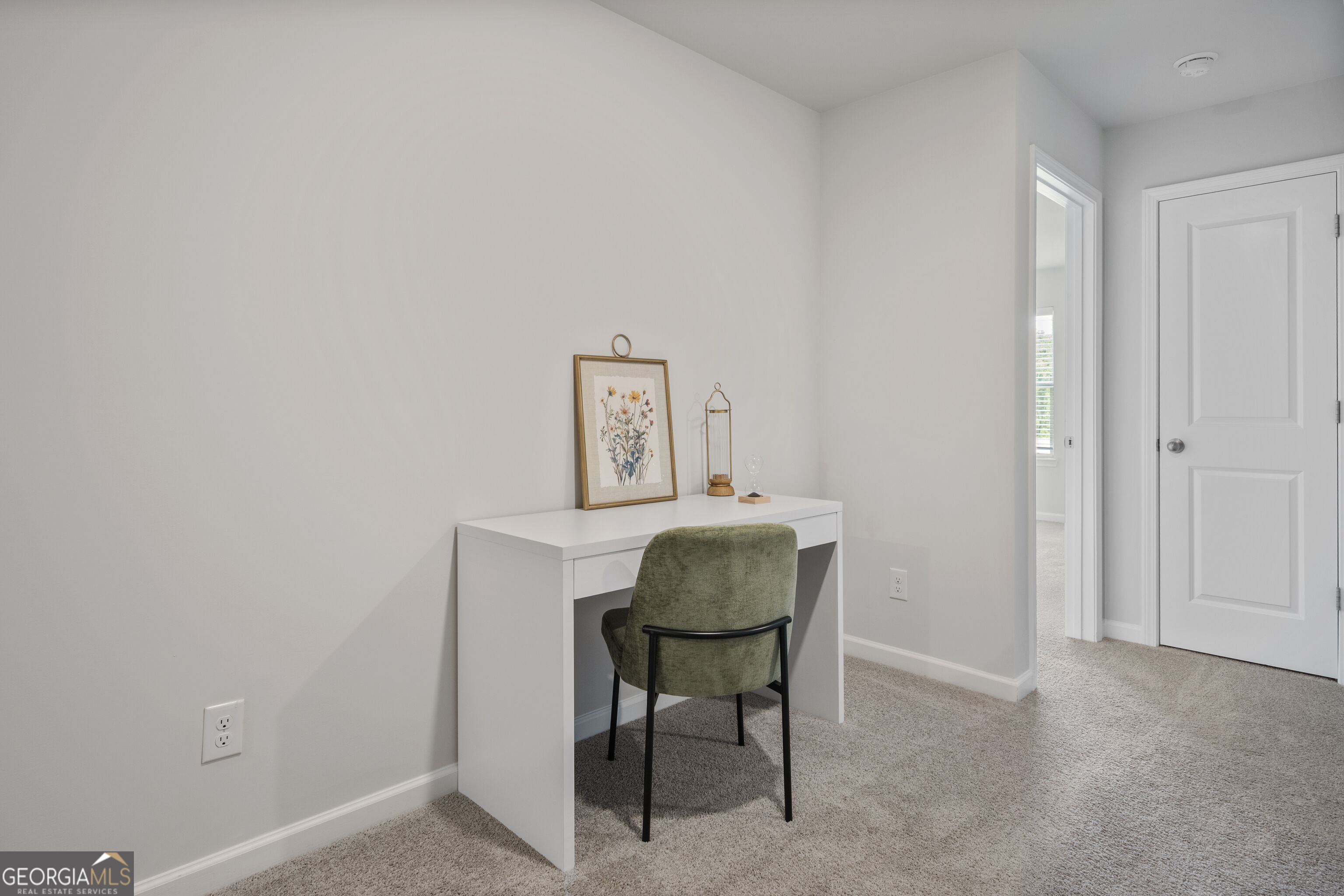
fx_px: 709
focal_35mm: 19
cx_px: 672
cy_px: 448
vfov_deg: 64.6
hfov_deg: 86.9
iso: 400
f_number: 8
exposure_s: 1/25
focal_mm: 19
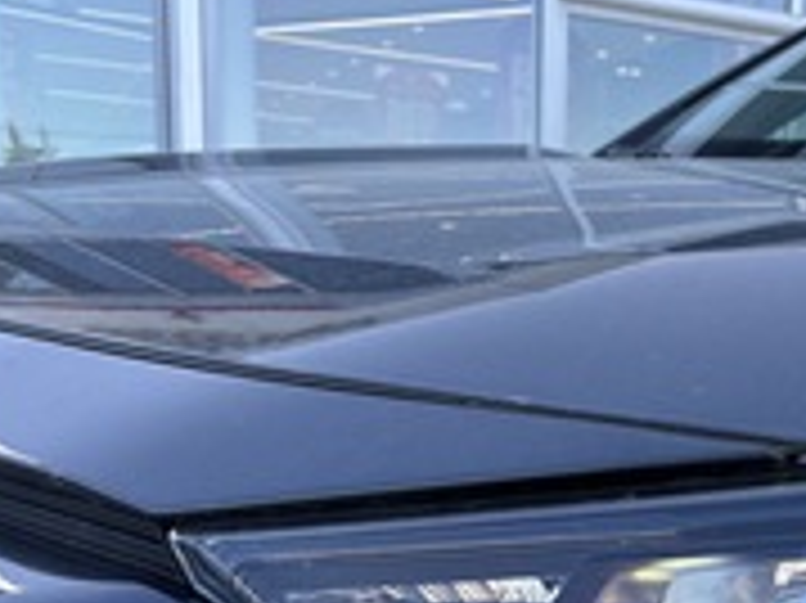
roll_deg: -2.3
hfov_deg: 29.4
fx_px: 1419
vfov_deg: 23.3
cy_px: 565
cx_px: 829
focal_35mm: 61
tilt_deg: -13.1
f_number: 1.6
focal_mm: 5.96
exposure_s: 1/517
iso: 50
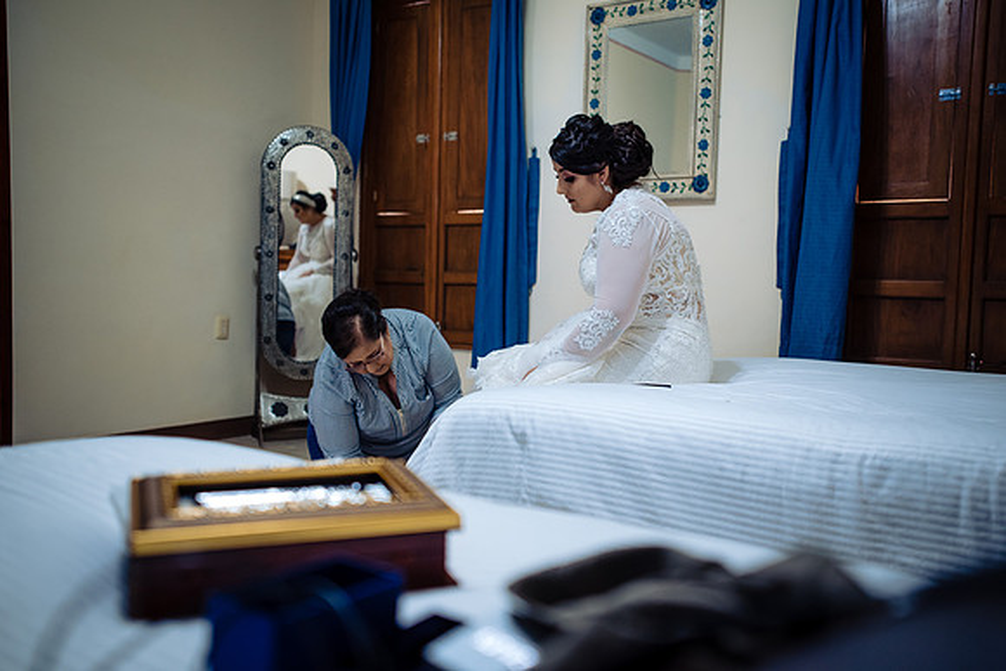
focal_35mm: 35
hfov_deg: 54.4
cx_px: 503
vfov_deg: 37.9
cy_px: 336
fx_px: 978
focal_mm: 35
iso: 1250
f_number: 2.5
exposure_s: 1/100
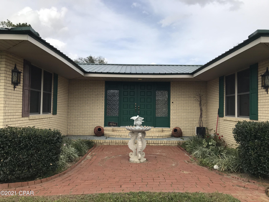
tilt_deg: +1.3
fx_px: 218
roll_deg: -0.5
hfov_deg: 63.4
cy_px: 101
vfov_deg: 49.7
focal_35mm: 28
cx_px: 134
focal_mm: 3.99
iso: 20
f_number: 1.8
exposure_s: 1/3195
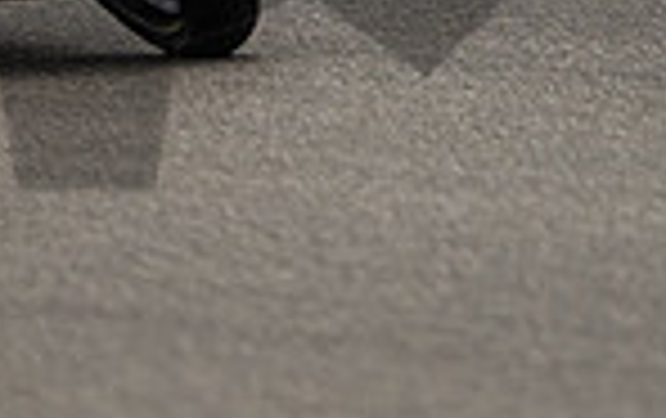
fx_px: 21778
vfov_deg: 1.1
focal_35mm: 1198
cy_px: -357
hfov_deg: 1.8
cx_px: 86
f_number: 2
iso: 400
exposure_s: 1/5000
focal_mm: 200
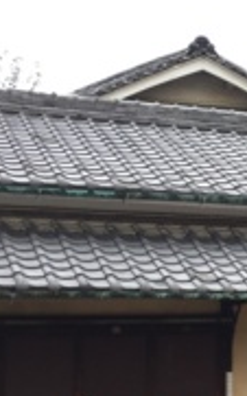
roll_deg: +0.6
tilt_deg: +8.0
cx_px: 492
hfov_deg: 11.5
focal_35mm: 102
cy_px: 219
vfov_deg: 20.4
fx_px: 1099
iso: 32
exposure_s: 1/130
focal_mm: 4.15
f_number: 2.2
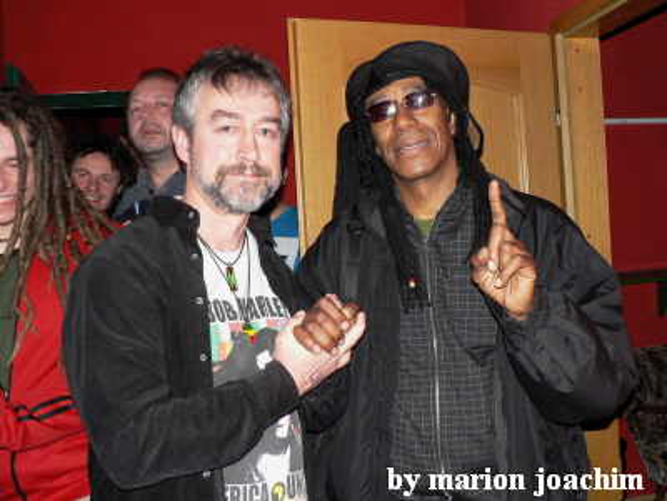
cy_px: 250
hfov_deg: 52.6
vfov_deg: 40.7
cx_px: 334
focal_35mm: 35
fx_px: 674
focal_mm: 6
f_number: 2.8
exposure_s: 1/60
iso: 200
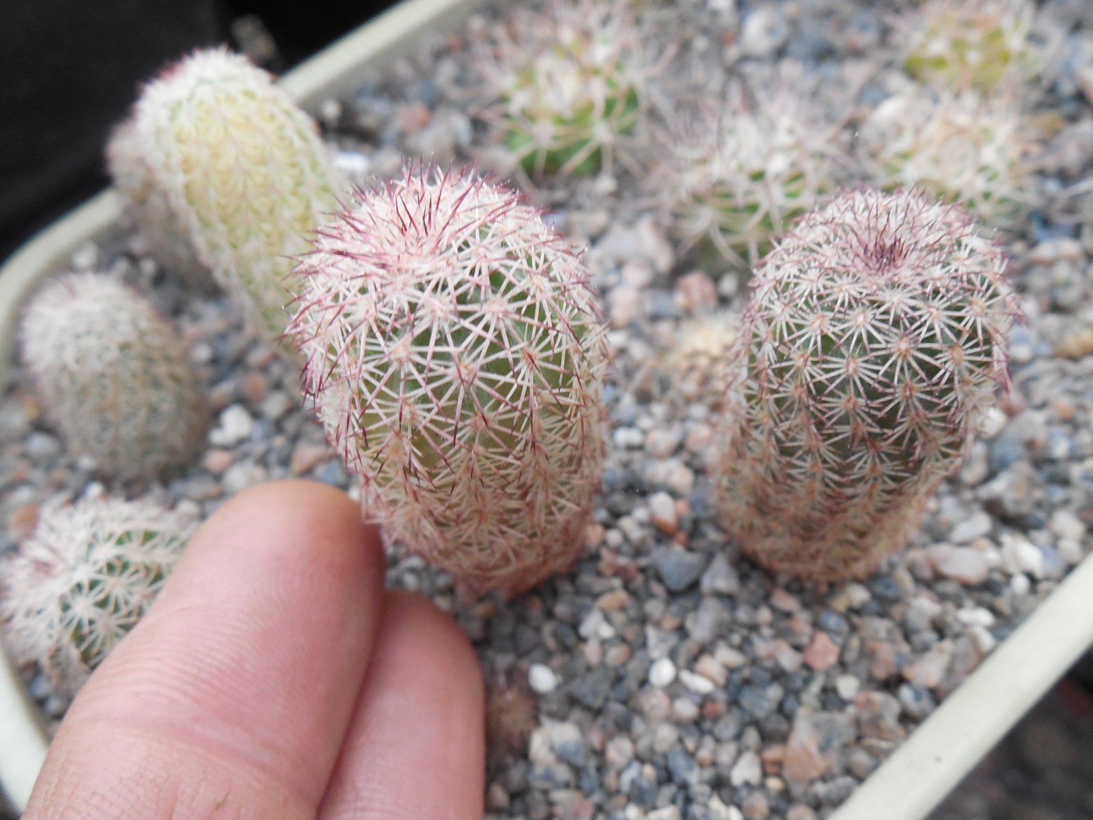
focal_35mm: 31
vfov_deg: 45.4
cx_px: 546
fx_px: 979
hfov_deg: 58.4
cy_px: 410
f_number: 3.6
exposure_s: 1/30
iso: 280
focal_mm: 5.6
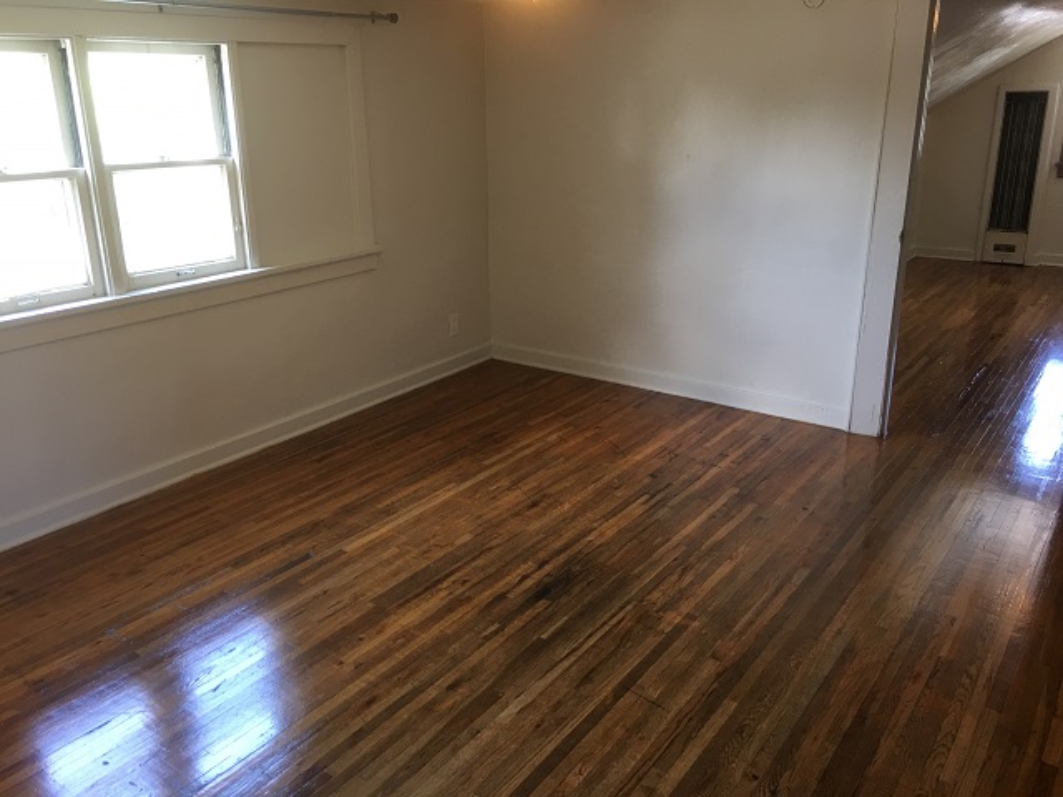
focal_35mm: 29
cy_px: 398
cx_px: 532
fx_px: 891
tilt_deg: -17.8
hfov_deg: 61.7
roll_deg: +0.1
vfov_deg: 48.2
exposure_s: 1/15
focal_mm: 4.15
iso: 25
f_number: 2.2
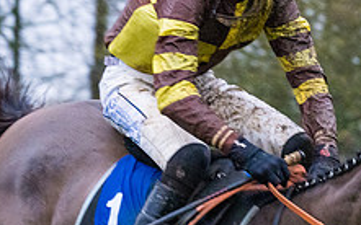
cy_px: 249
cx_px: 283
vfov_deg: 3.1
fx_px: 4141
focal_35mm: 421
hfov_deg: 5.0
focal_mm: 135
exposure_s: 1/500
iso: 5000
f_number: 5
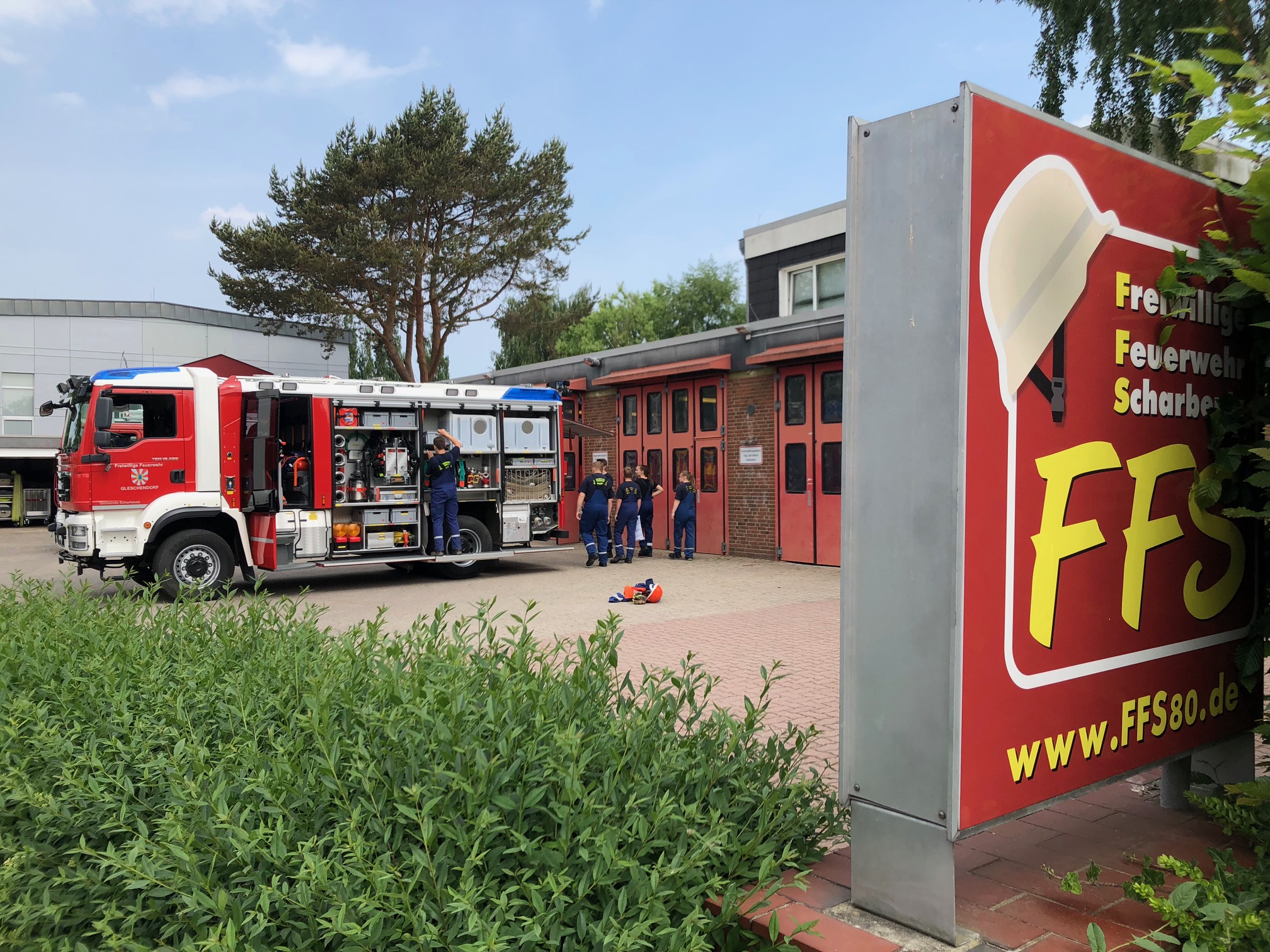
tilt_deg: -1.7
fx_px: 1027
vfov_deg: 49.7
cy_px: 476
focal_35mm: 28
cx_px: 635
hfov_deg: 63.4
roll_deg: +0.8
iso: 20
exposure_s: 1/1230
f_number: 1.8
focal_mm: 3.99
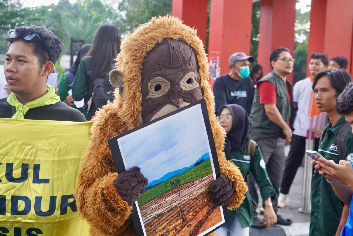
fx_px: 633
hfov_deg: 31.2
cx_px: 176
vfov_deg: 21.1
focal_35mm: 64
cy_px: 118
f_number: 4.5
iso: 2000
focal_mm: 43
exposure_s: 1/160
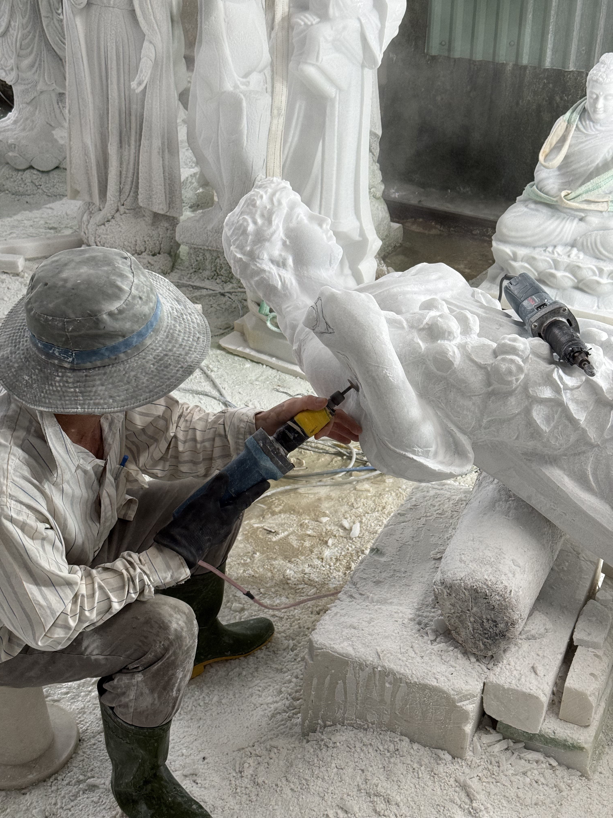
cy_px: 409
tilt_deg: -29.1
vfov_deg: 39.7
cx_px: 306
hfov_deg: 30.3
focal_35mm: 48
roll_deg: -2.0
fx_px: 1133
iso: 80
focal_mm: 6.76
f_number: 1.78
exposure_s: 1/50
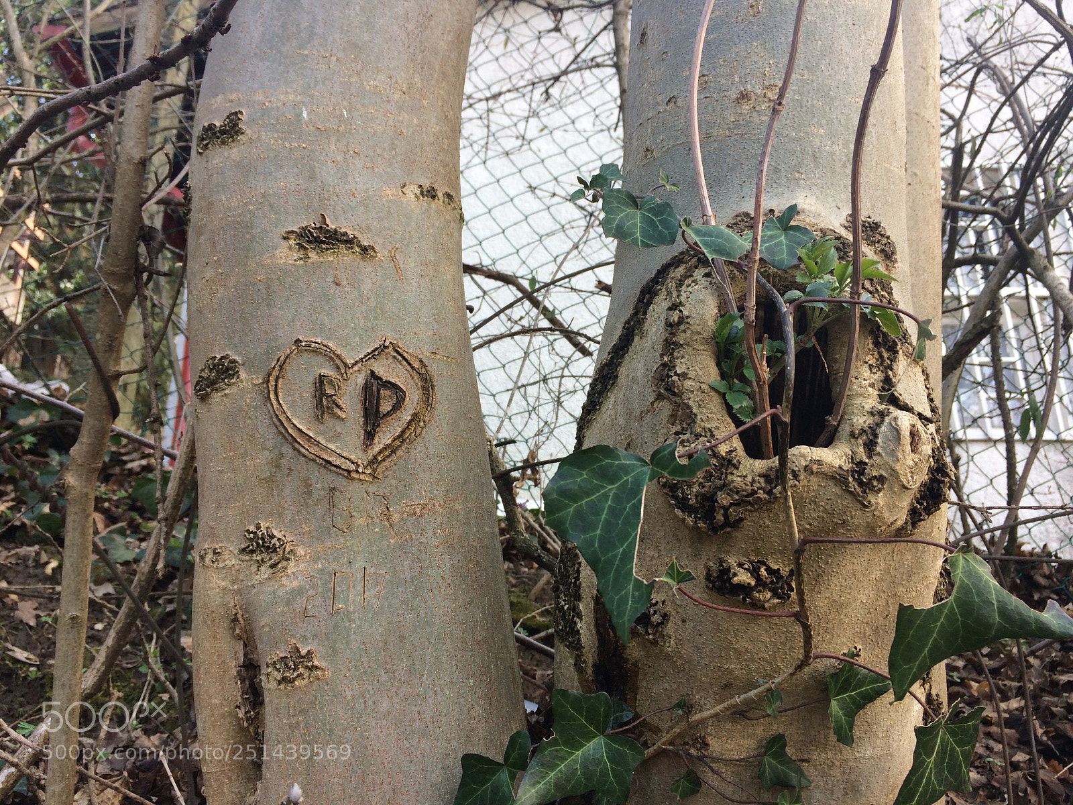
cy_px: 402
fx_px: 899
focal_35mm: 29
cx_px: 536
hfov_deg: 61.7
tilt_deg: +21.6
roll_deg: +2.1
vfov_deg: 48.2
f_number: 2.2
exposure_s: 1/122
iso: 32
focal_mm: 4.15
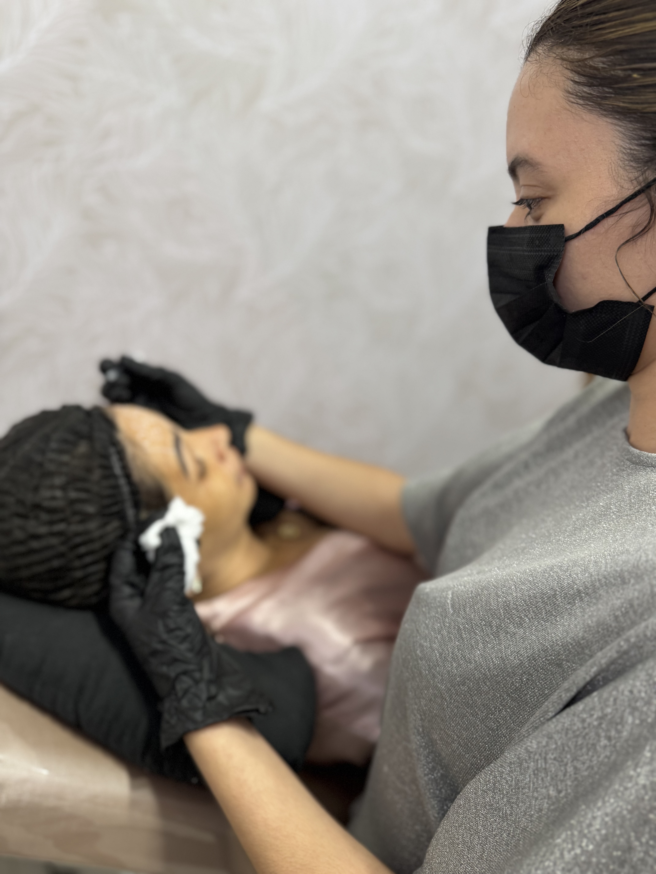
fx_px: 606
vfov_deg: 71.6
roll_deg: -10.5
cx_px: 328
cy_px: 437
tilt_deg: -21.9
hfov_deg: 56.8
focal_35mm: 24
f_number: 1.78
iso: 250
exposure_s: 1/60
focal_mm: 6.76
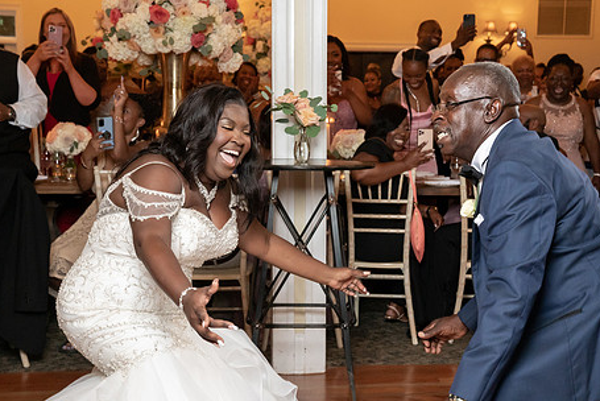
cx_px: 334
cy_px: 234
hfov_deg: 34.4
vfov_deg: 23.4
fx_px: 967
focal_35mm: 58
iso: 4000
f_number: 5.6
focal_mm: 45
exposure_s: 1/200
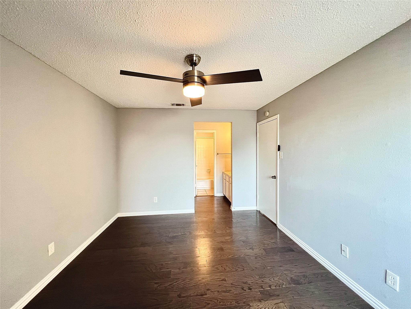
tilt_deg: -1.1
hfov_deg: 106.2
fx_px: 154
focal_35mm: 13
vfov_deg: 89.9
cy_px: 154
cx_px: 206
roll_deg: +0.9
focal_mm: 1.57
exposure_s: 1/60
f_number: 1.8
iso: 320
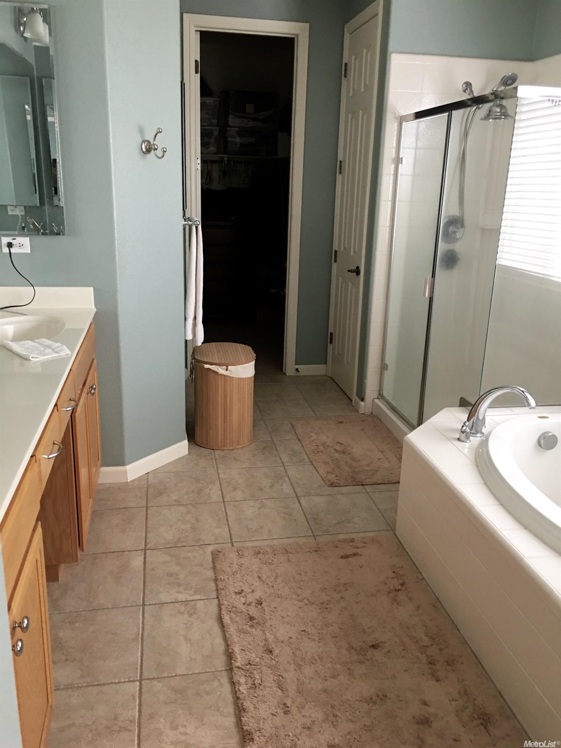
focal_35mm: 29
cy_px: 374
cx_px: 280
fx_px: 627
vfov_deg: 61.7
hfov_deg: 48.2
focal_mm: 4.15
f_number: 2.2
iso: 64
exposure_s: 1/15
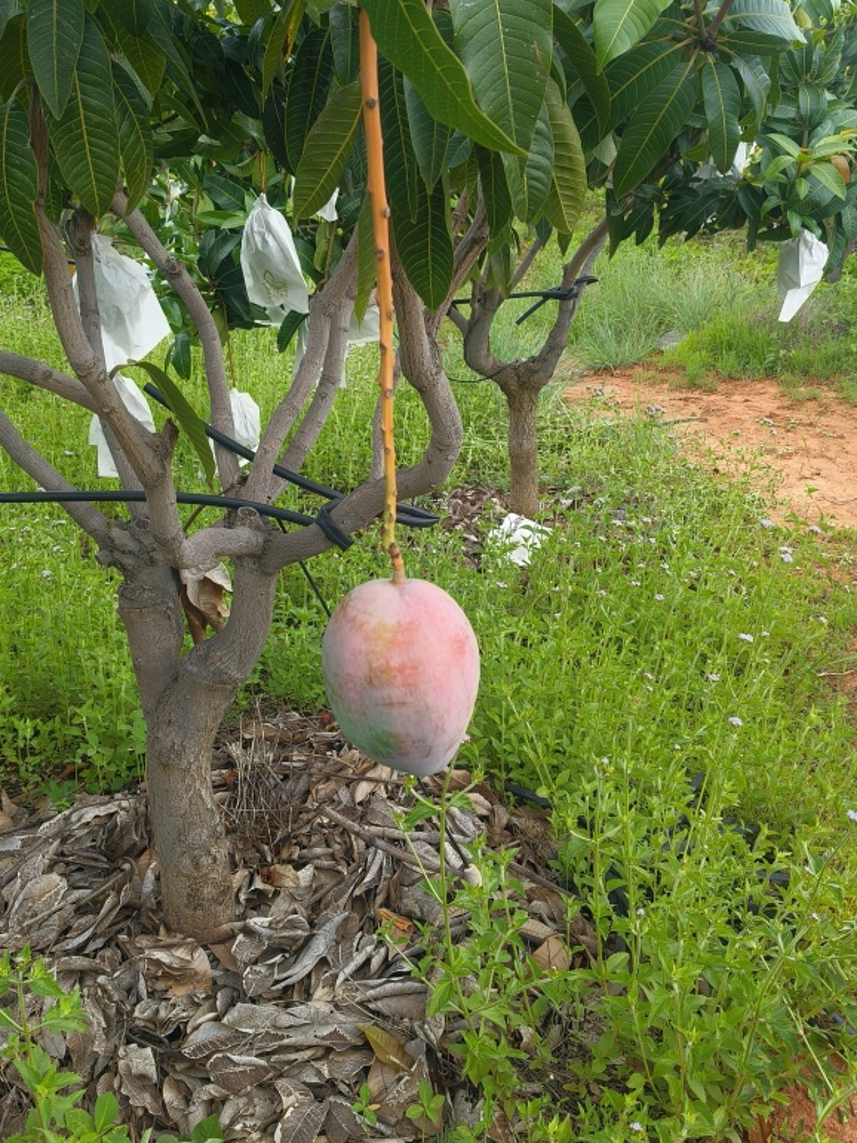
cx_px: 388
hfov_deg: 39.6
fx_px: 1189
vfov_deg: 51.3
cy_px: 527
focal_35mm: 36
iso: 80
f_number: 1.8
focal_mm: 4.84
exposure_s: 1/657
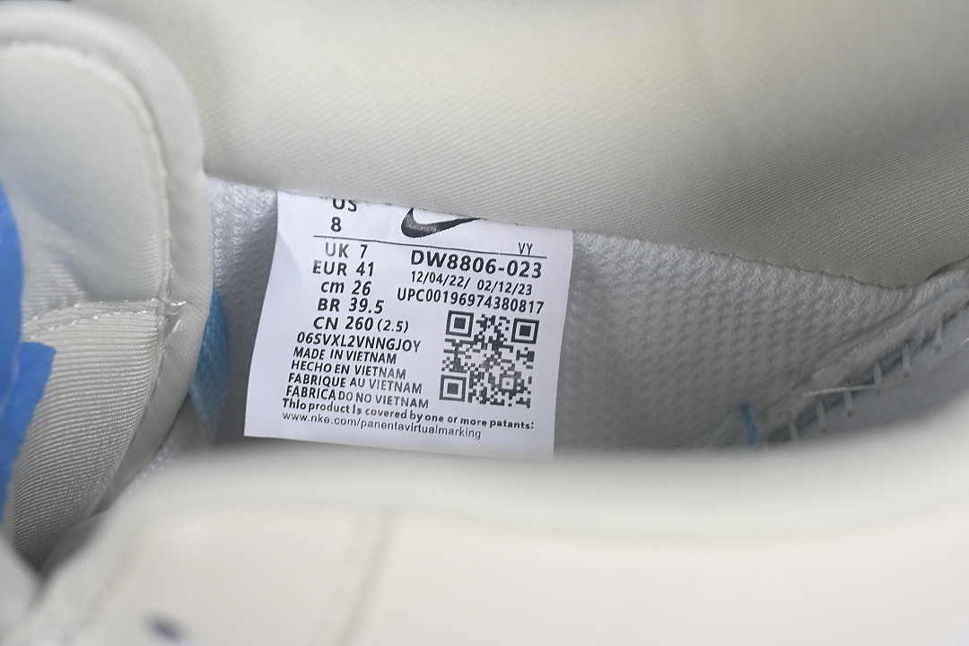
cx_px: 484
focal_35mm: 75
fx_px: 2019
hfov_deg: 27.0
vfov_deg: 18.2
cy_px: 323
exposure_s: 1/80
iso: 160
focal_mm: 50
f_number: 7.1
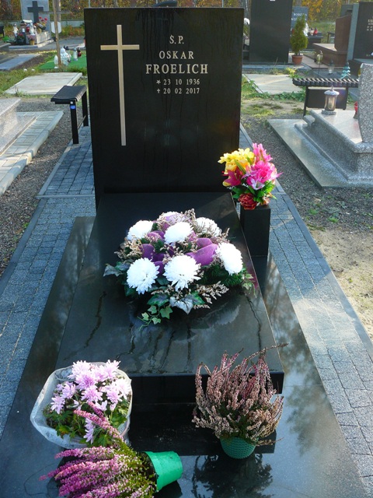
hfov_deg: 39.7
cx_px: 186
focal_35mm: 36
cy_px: 249
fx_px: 517
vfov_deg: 51.4
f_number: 3.6
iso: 100
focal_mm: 6
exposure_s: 1/100
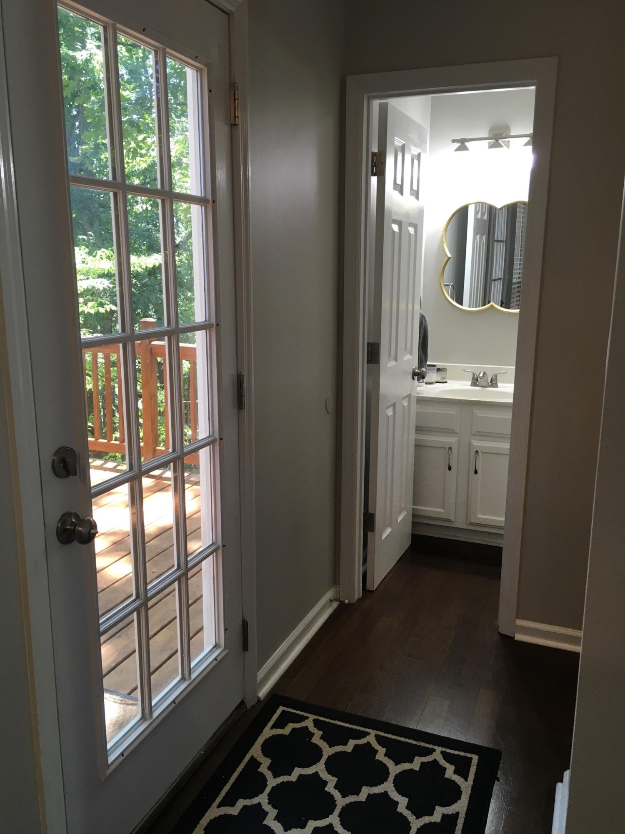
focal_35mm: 29
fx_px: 698
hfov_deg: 48.2
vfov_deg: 61.7
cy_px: 417
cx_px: 312
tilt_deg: -13.1
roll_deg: -0.7
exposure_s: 1/30
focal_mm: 4.15
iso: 32
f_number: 2.2
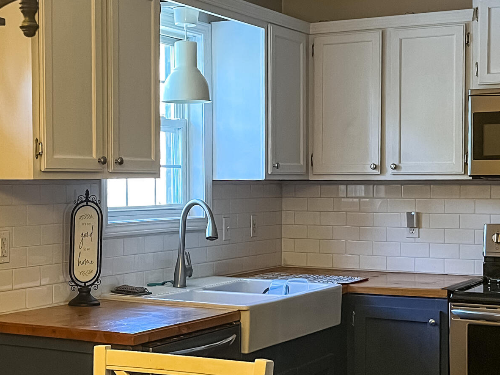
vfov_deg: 22.2
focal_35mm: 66
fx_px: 953
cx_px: 223
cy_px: 197
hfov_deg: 29.4
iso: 125
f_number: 1.6
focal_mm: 5.1
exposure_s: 1/60
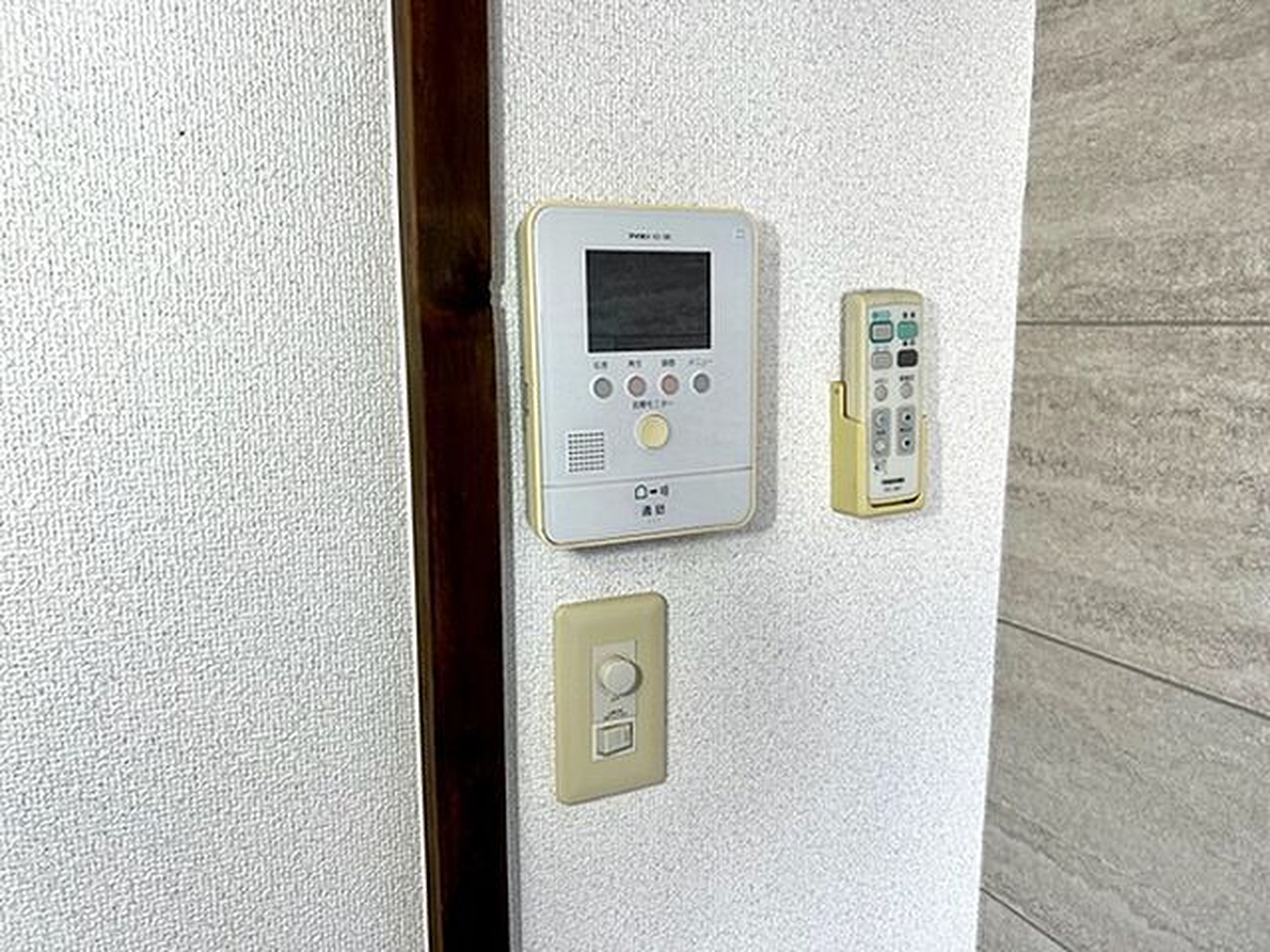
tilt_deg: -8.5
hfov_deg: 67.3
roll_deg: +0.3
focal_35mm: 26
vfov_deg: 53.1
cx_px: 635
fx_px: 954
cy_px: 476
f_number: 1.5
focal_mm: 5.7
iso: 40
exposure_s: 1/121
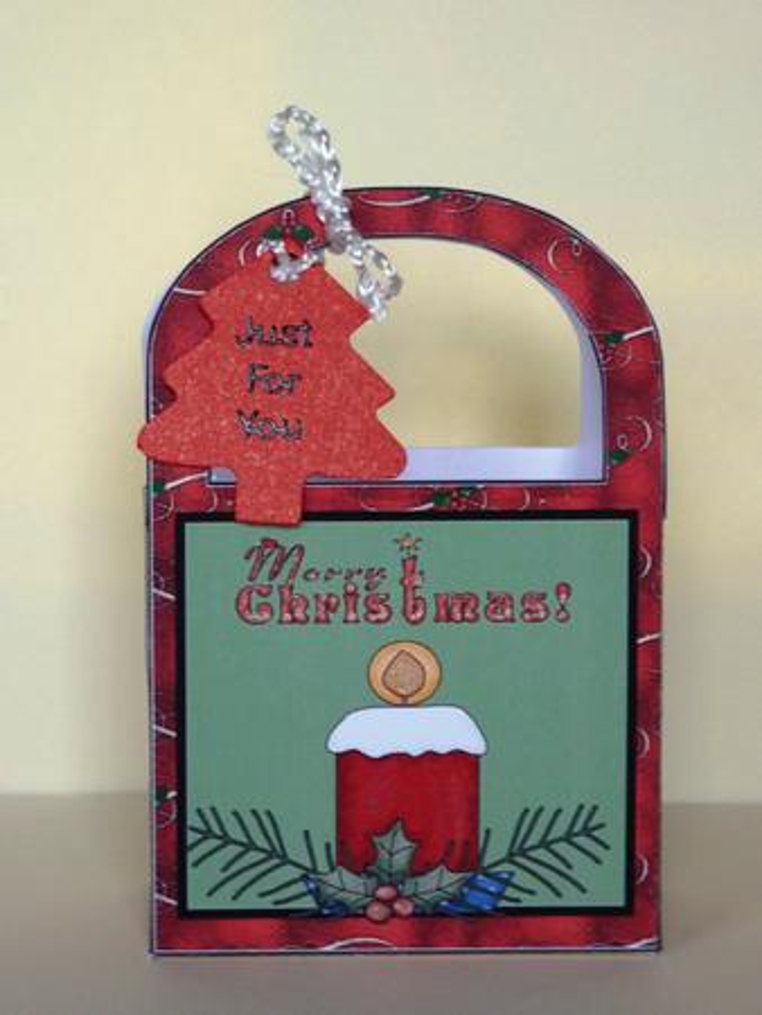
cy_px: 508
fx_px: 3050
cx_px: 381
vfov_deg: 18.9
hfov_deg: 14.2
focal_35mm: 104
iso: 400
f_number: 4.3
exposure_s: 1/8
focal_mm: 17
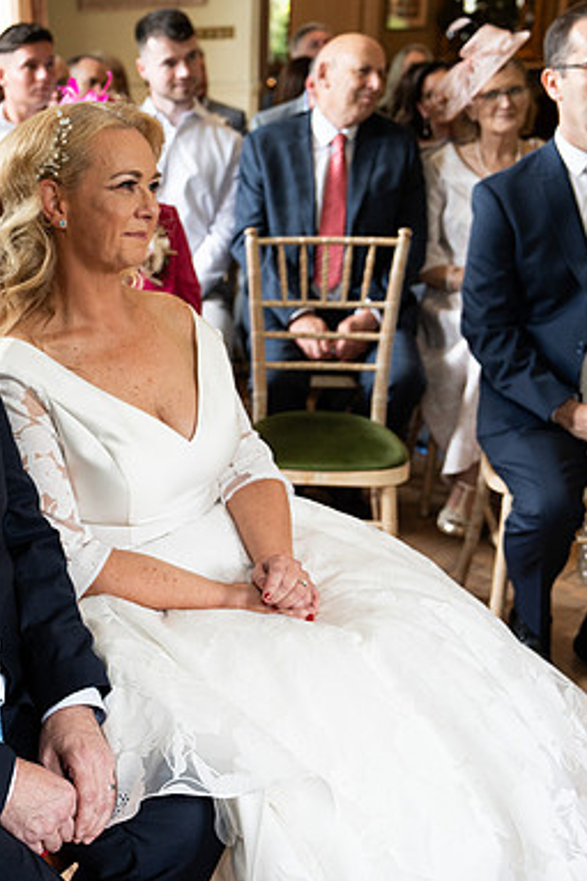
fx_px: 1297
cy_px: 443
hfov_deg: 24.5
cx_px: 16
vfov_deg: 37.5
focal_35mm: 53
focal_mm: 35
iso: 1600
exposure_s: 1/200
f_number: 3.5
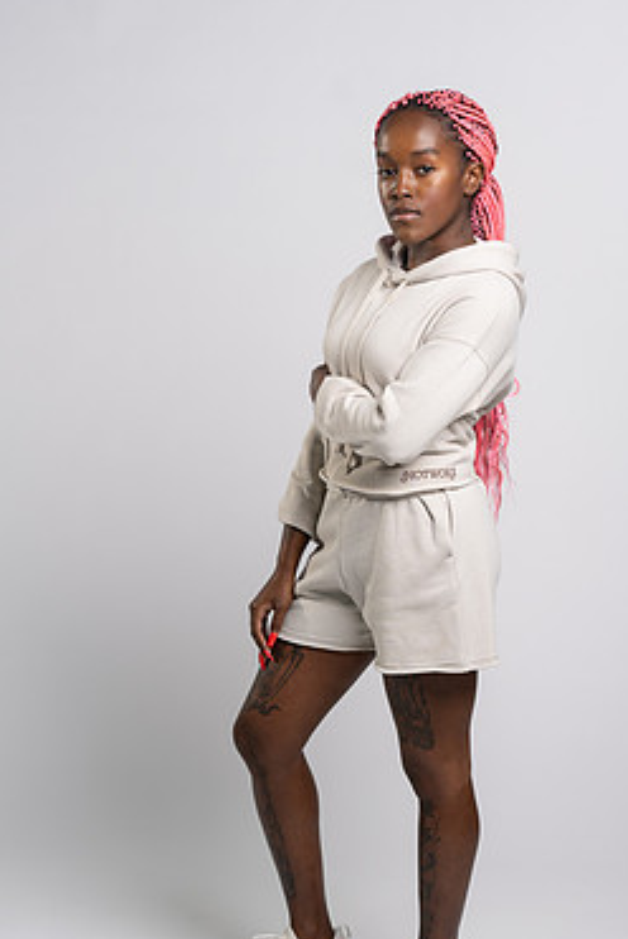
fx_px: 2690
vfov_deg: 19.8
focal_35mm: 103
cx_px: 314
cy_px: 514
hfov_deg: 13.3
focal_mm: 85
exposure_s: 1/160
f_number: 4
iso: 200
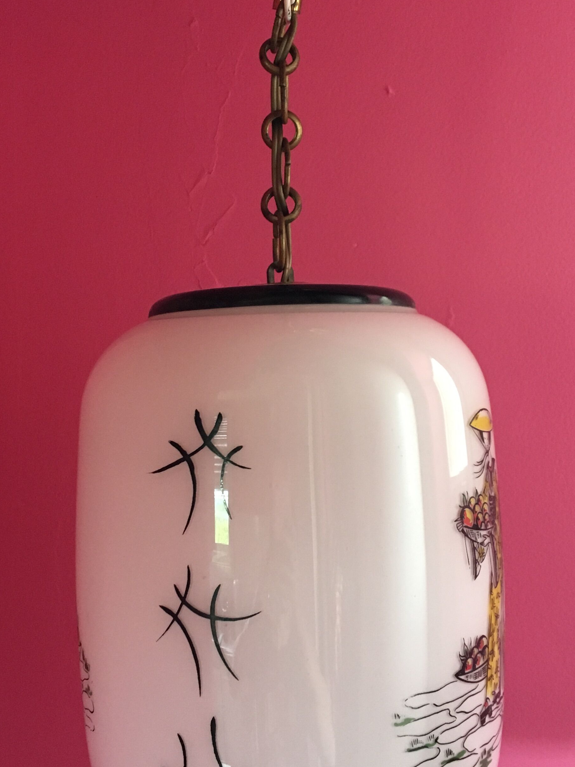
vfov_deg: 39.7
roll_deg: +1.1
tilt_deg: +0.6
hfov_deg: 30.3
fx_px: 1063
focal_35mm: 48
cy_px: 374
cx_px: 297
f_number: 2.2
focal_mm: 4.15
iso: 160
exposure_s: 1/33
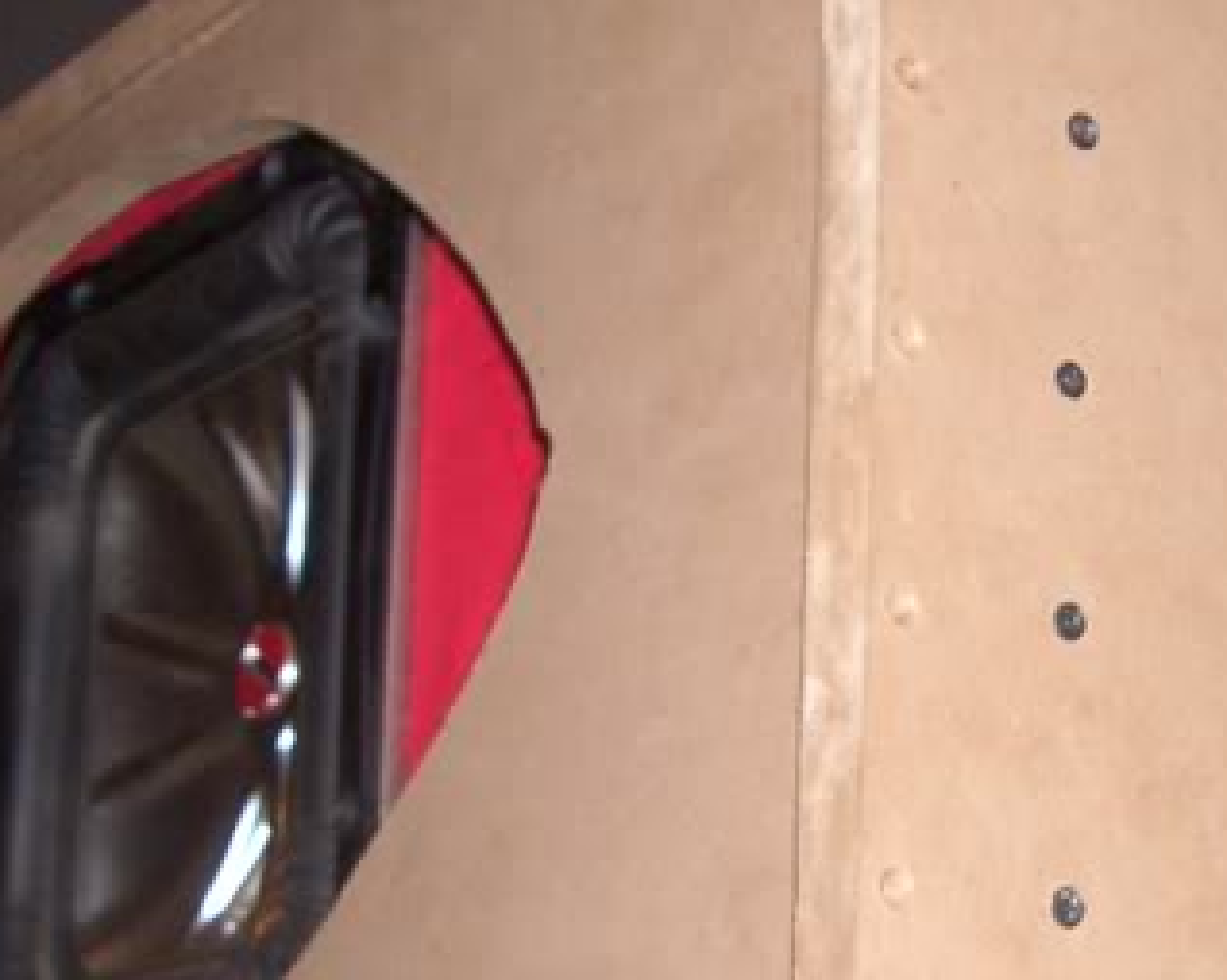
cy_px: 845
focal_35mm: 86
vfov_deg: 17.6
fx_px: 3121
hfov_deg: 22.0
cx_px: 914
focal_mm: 5.8
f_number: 2.6
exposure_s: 1/60
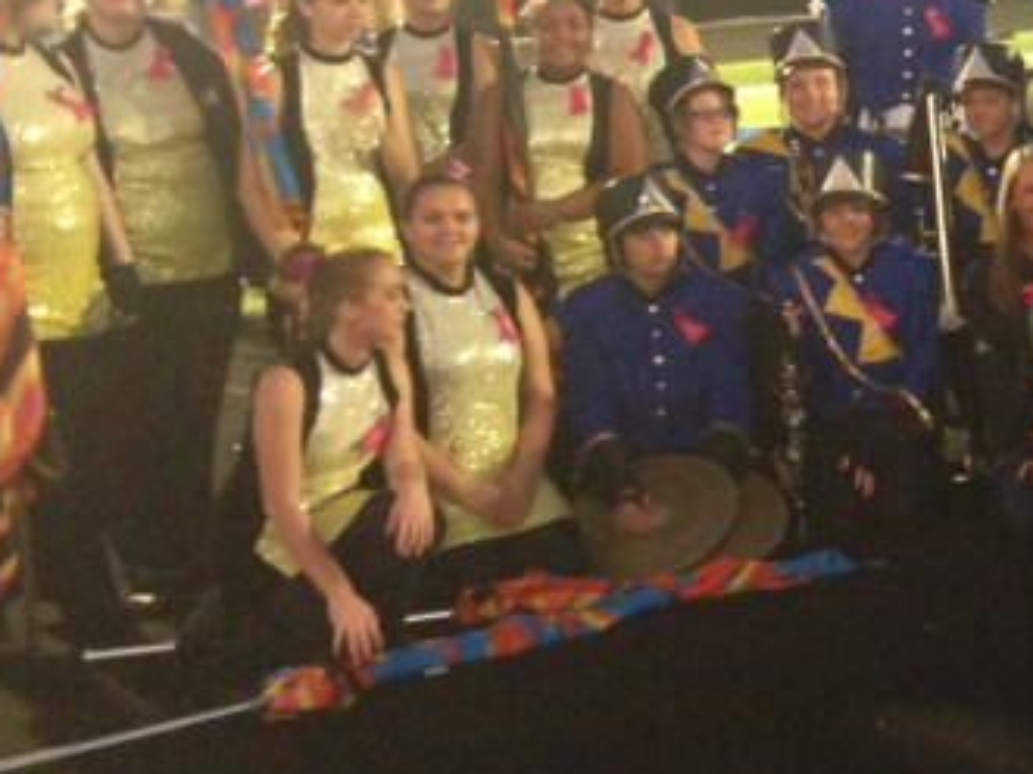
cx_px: 1373
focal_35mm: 102
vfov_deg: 14.4
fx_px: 3043
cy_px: 115
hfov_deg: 17.9
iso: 320
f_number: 2.4
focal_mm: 4.13
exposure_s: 1/20
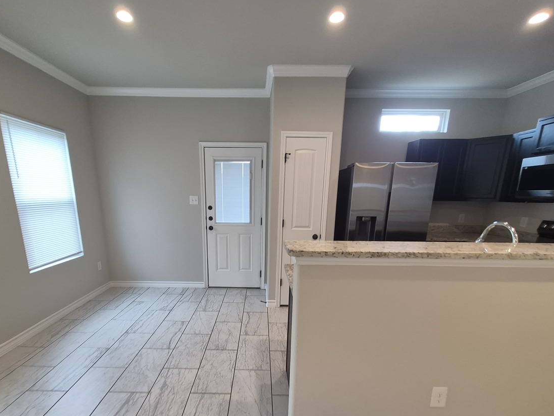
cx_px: 263
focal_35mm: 17
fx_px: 272
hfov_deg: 90.9
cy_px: 264
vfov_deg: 73.3
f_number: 2.2
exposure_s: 1/60
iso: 100
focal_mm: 1.74
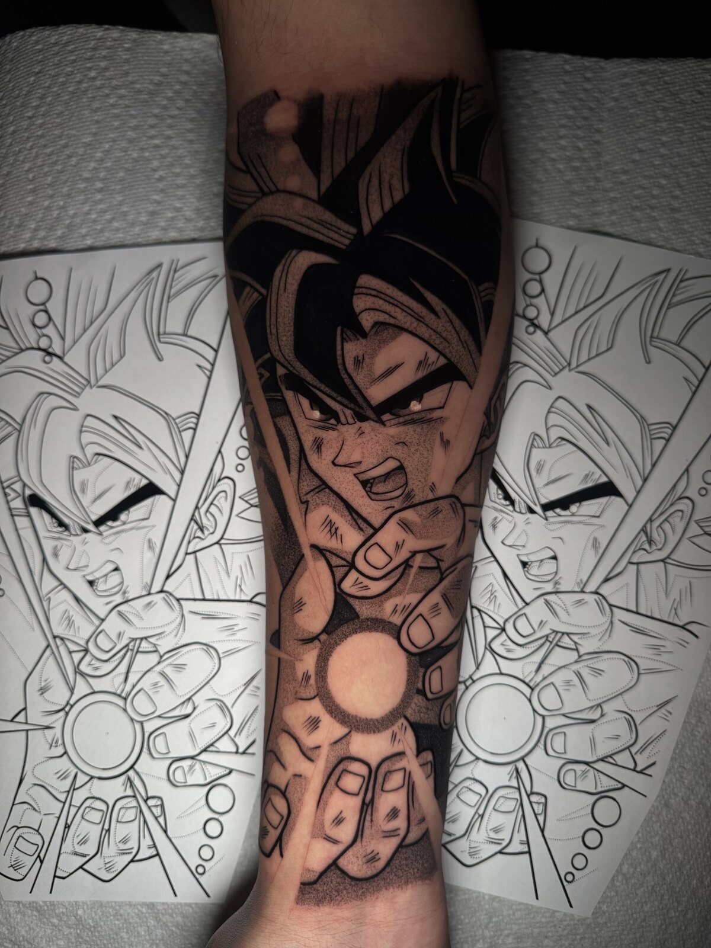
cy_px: 474
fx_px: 657
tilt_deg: -76.3
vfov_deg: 71.6
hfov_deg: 56.8
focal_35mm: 24
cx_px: 356
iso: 80
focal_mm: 6.76
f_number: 1.78
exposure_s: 1/120
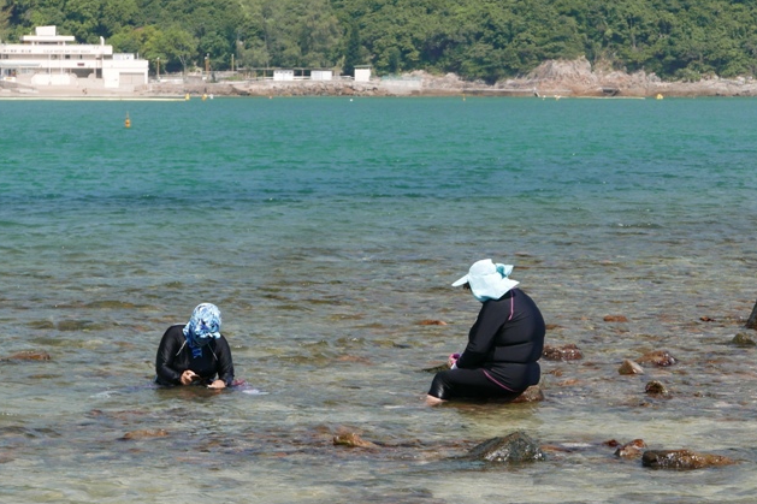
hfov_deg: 13.4
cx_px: 332
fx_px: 3216
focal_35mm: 153
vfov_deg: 9.0
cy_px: 354
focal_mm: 34
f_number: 5.6
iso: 200
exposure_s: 1/320
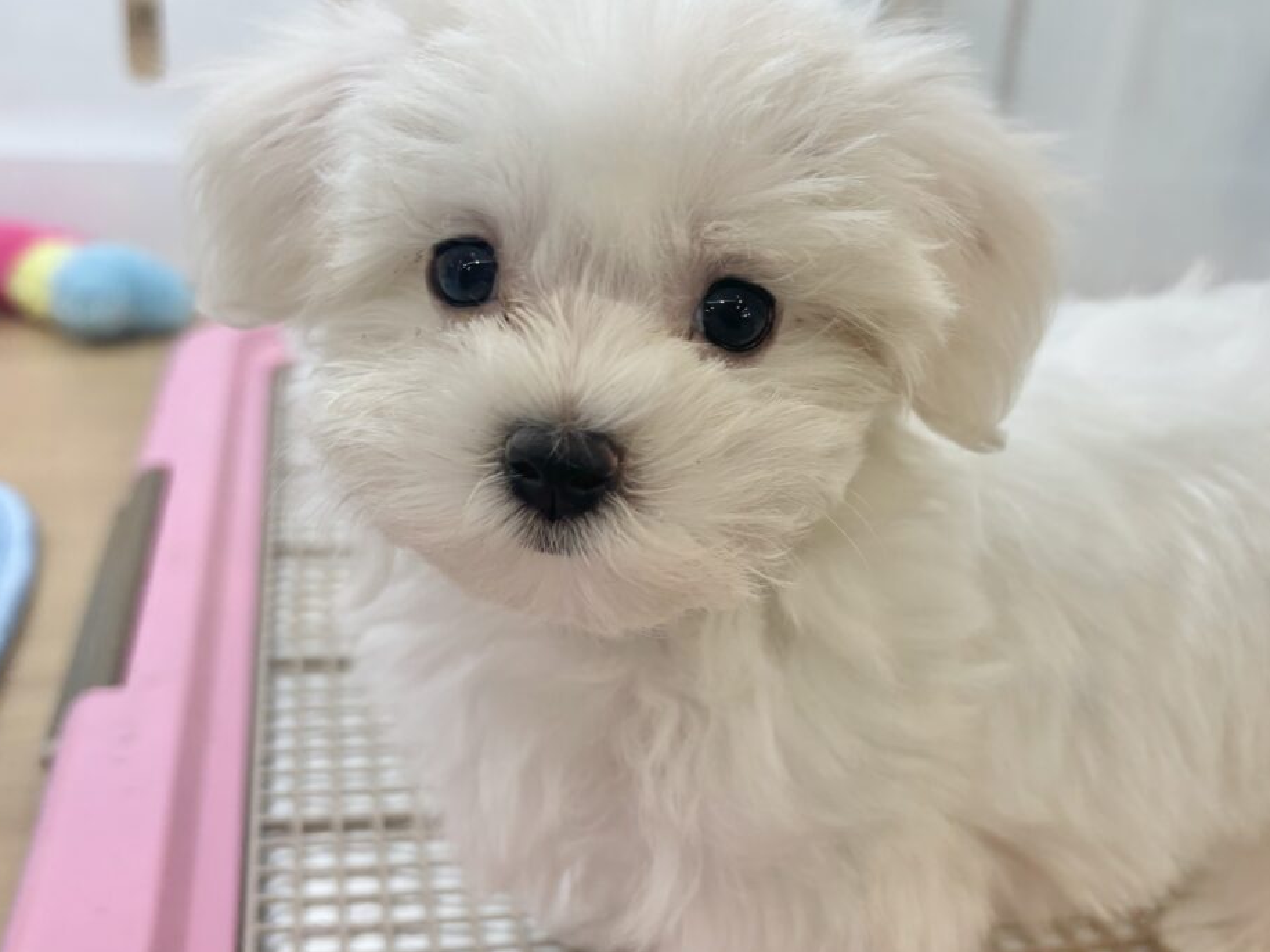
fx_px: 1247
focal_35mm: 34
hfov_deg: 54.0
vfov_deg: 41.8
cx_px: 627
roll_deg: -2.6
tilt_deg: -22.0
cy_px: 462
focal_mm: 5.96
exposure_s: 1/100
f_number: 1.6
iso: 64
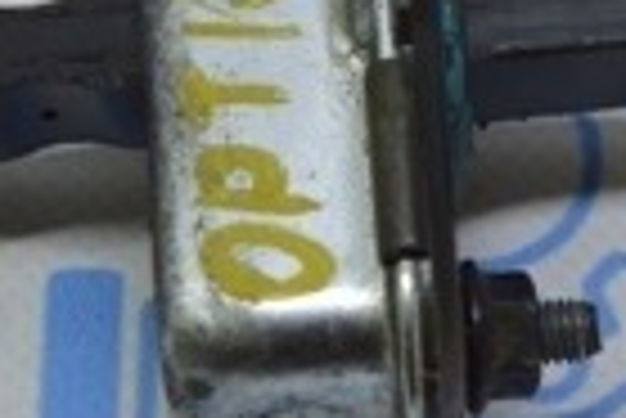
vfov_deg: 8.0
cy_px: 119
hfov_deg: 11.9
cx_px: 491
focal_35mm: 172
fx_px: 2999
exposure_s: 1/160
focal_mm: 25
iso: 400
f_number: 4
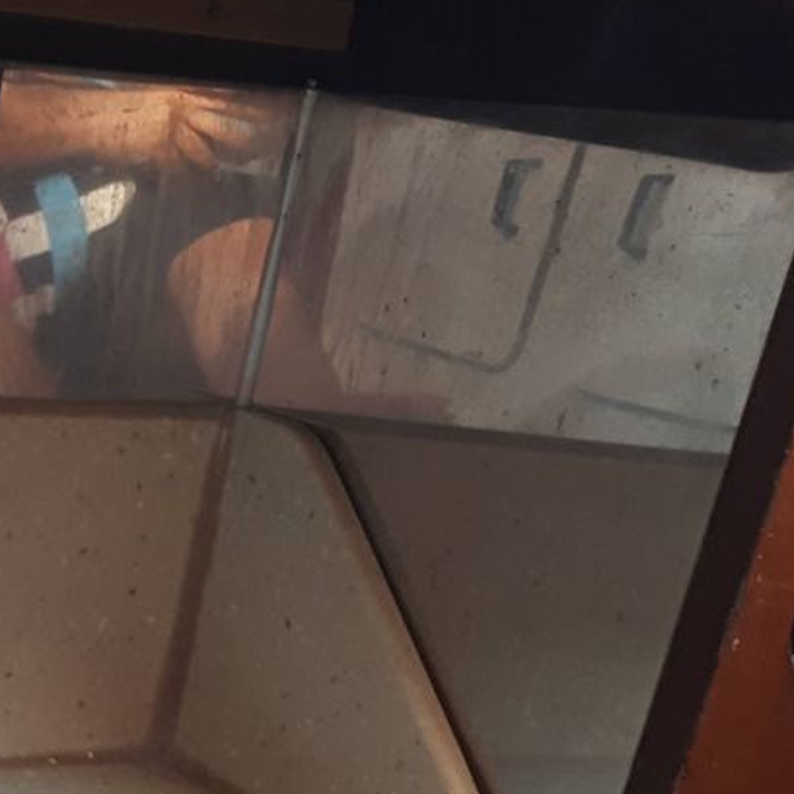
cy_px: 900
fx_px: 1972
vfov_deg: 21.5
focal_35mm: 76
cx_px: -415
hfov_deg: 19.6
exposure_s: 1/33
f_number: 1.9
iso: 100
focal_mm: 3.6
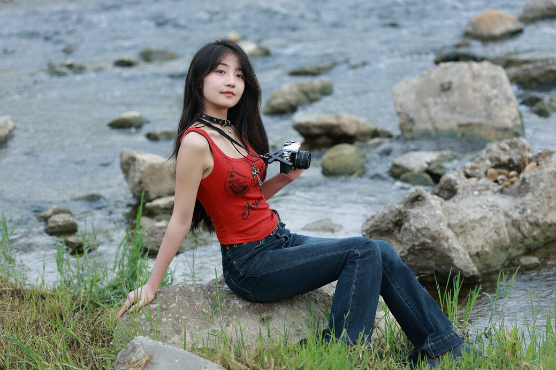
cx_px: 279
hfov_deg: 21.9
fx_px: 1436
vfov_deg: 14.7
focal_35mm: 93
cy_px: 184
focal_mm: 92
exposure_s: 1/400
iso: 100
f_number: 2.8
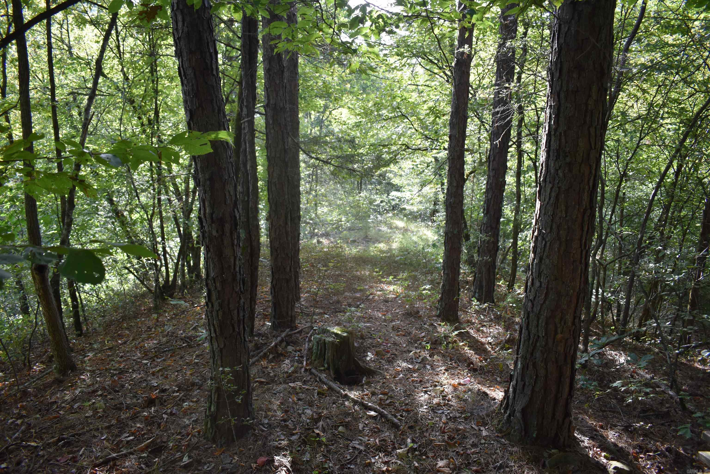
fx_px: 532
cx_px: 355
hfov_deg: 67.4
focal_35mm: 27
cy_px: 237
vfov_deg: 47.9
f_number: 3.5
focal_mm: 18
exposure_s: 1/250
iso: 500
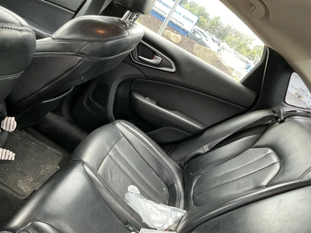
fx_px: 252
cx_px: 156
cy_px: 116
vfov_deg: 49.7
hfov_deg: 63.4
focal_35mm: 28
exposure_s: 1/60
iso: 160
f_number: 1.8
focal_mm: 3
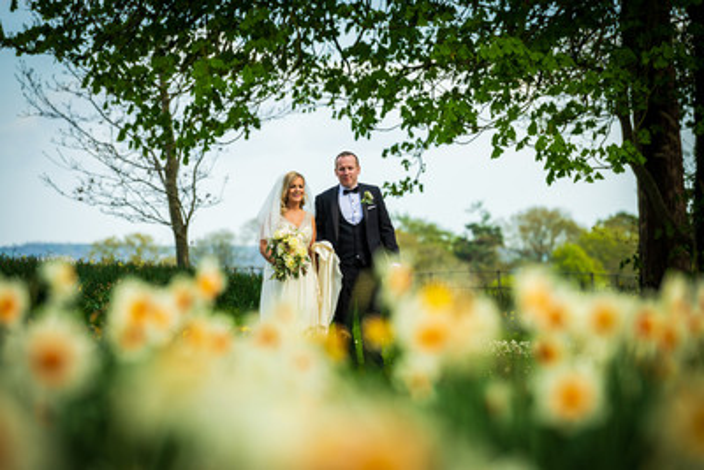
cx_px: 352
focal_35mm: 190
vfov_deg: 7.2
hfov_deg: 10.8
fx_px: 3717
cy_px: 235
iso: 160
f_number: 4.5
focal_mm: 190
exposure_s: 1/500
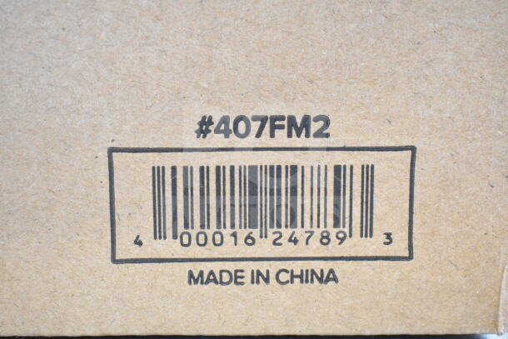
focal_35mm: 51
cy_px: 170
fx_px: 720
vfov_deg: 26.5
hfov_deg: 38.9
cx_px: 254
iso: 4500
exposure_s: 1/50
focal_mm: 34
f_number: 4.5
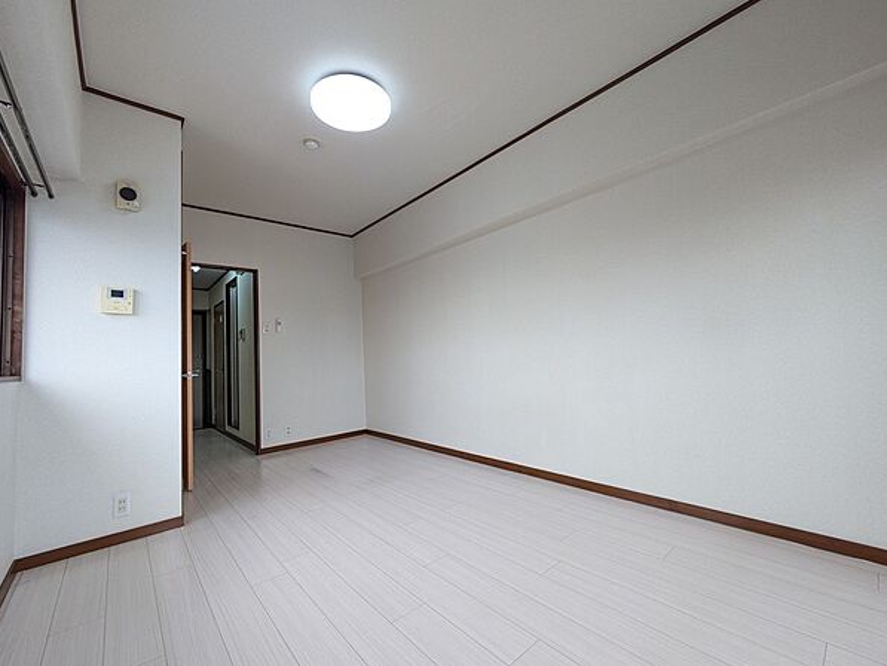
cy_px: 332
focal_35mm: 15
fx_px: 384
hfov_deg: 98.2
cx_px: 441
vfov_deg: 81.8
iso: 106
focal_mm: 1.83
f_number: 2.2
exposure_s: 1/120
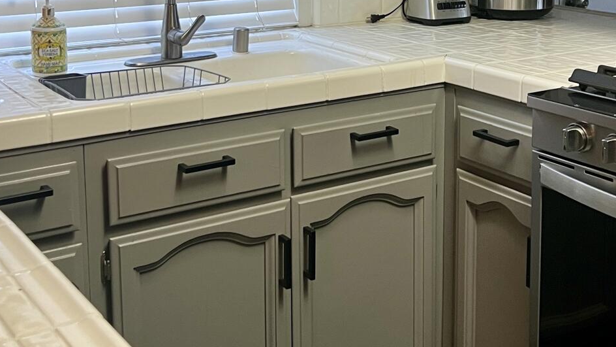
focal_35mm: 60
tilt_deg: -8.9
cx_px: 325
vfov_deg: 19.7
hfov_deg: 34.9
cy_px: 39
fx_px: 980
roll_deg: +0.8
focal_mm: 5.7
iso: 160
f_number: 1.5
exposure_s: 1/60
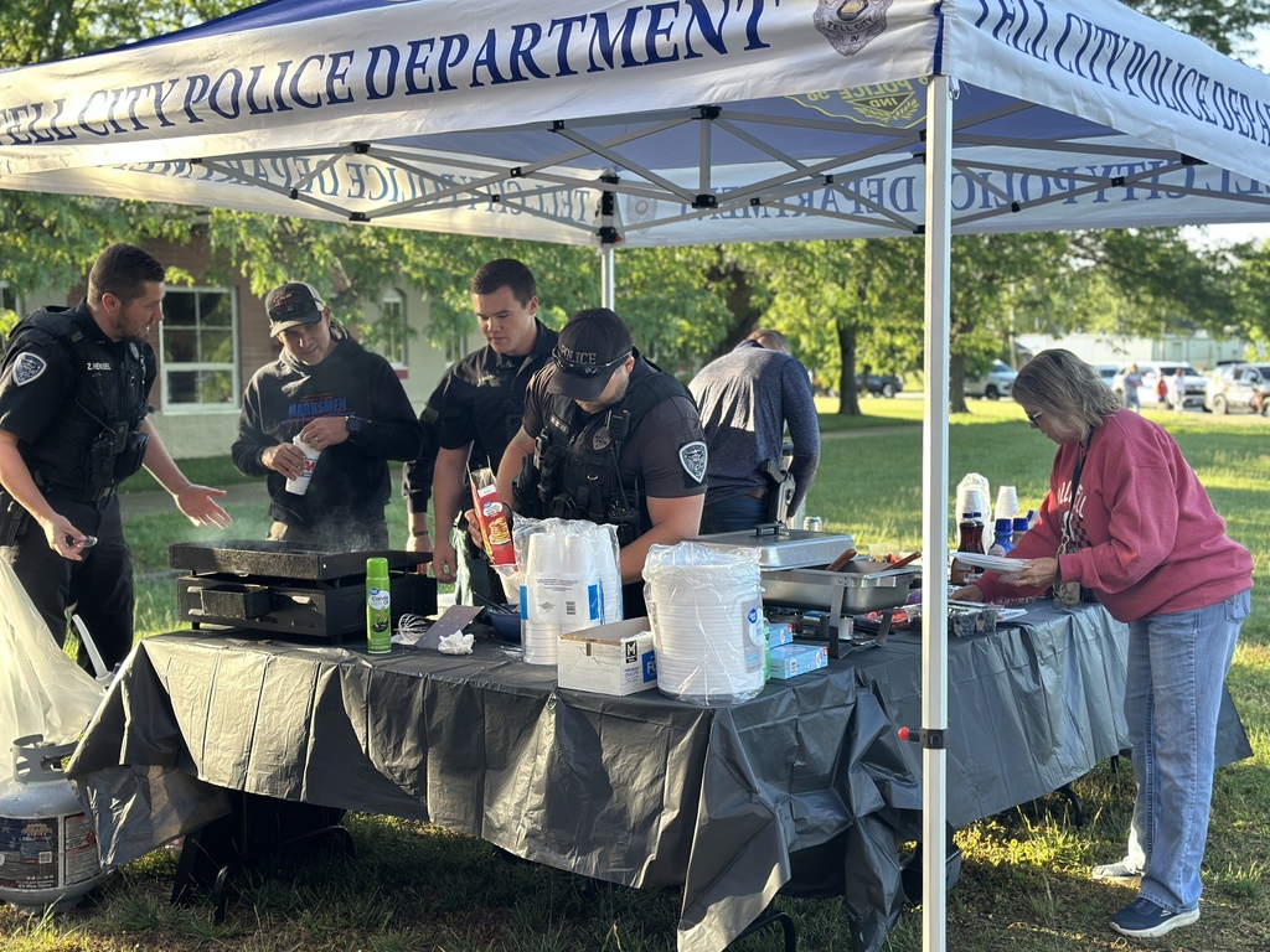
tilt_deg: -3.8
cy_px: 476
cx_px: 635
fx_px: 1761
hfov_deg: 39.7
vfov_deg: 30.3
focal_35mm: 48
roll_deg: +0.6
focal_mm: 6.86
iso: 80
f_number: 1.78
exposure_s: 1/355
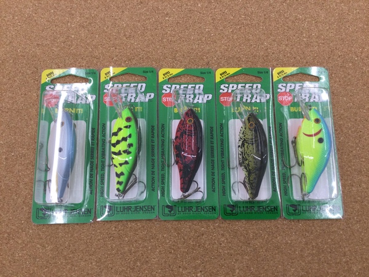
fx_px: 330
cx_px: 184
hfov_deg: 58.4
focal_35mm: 31
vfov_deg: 45.4
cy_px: 138
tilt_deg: -78.0
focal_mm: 3.3
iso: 25
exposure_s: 1/30
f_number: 2.4
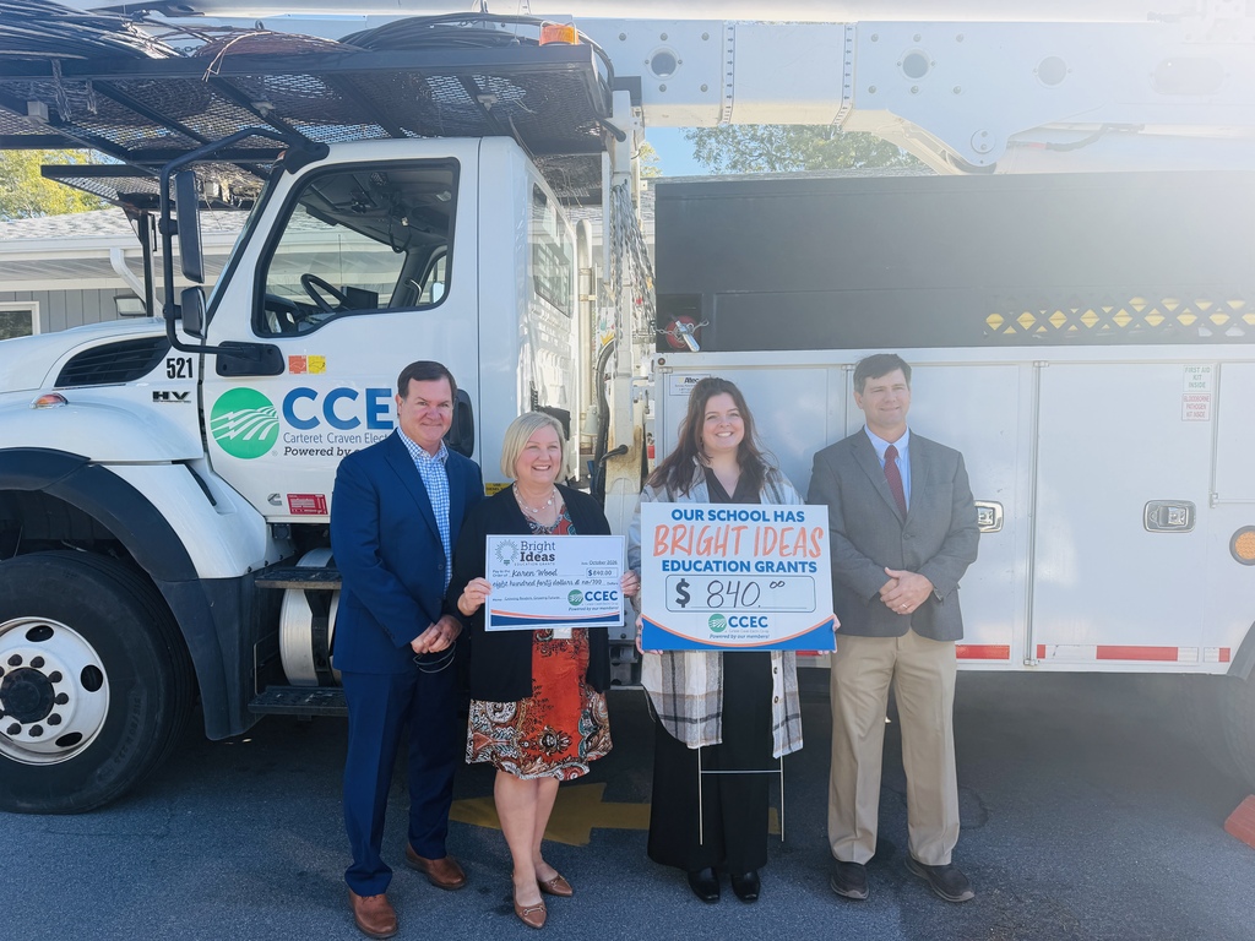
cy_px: 470
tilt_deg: -2.4
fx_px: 870
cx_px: 628
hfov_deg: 71.6
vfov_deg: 56.8
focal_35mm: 24
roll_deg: +1.7
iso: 80
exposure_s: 1/1250
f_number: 1.78
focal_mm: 6.76
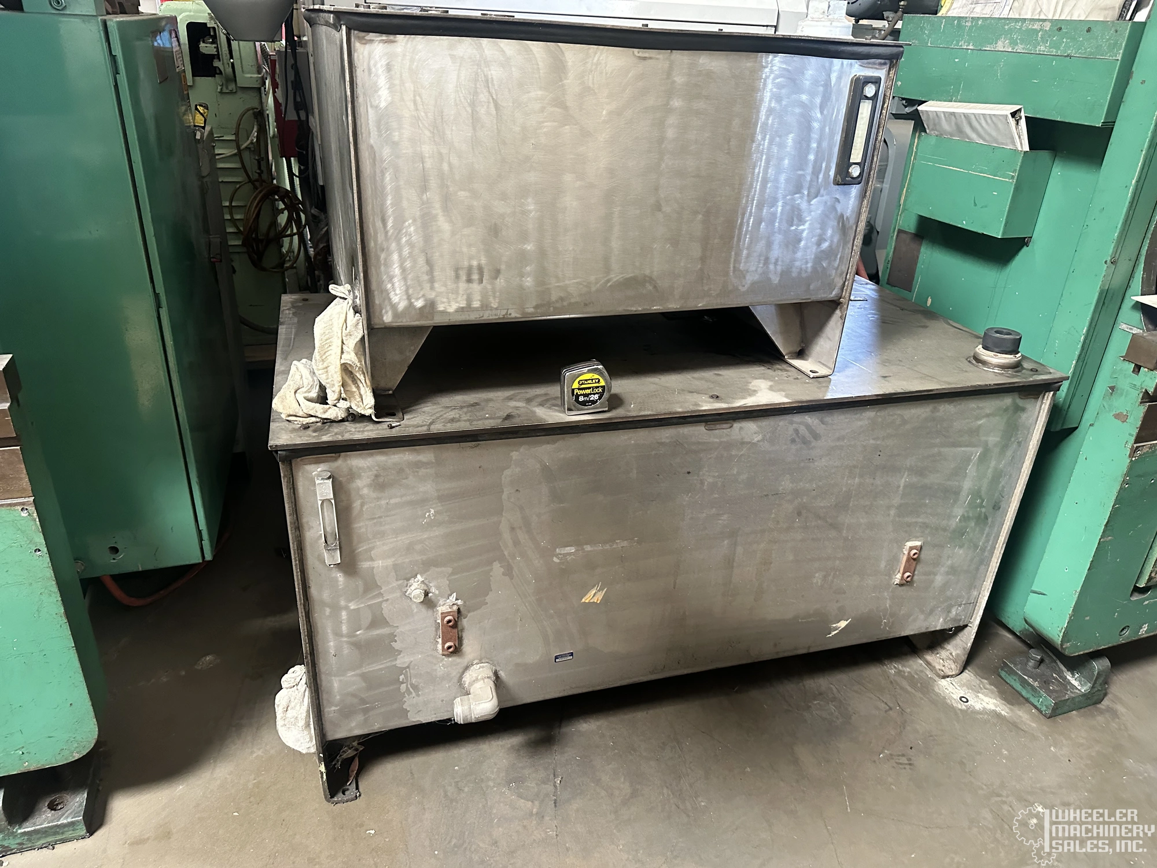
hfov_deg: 71.6
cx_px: 578
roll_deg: -3.4
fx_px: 802
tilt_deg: -27.2
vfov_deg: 56.8
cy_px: 434
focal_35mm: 24
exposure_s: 1/60
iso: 640
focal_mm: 6.86
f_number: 1.78
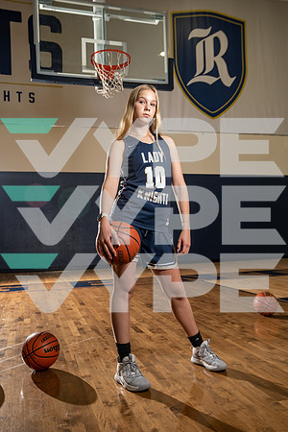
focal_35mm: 34
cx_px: 144
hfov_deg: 38.9
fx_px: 408
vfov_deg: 55.8
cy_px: 216
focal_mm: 34
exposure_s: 1/250
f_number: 4.5
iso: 640
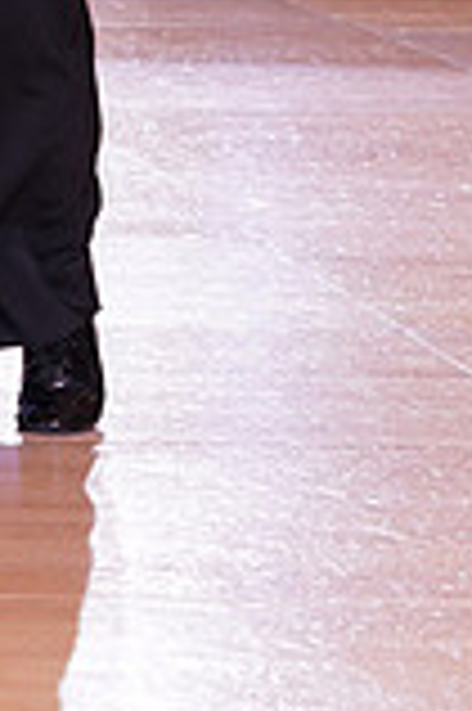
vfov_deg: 7.6
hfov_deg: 5.1
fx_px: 5223
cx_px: -258
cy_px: -482
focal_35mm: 265
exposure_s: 1/125
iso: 1250
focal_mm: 72
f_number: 5
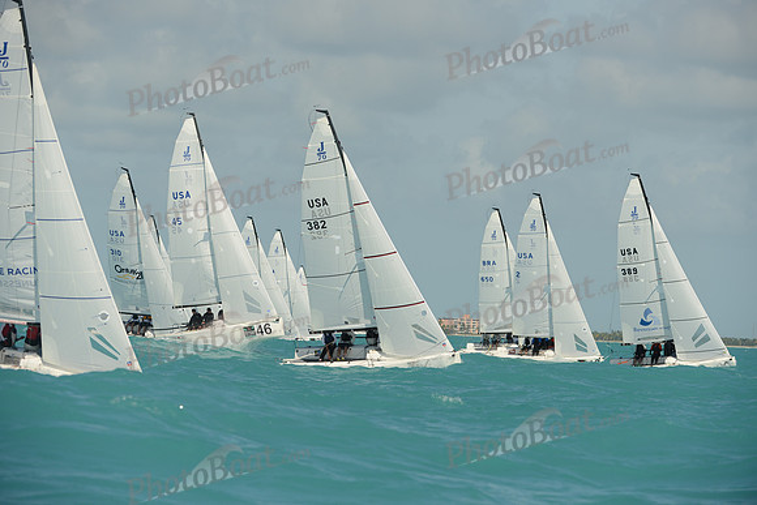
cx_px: 378
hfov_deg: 10.3
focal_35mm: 200
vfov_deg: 6.9
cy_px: 252
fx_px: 4206
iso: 200
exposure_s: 1/2000
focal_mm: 200
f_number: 5.6
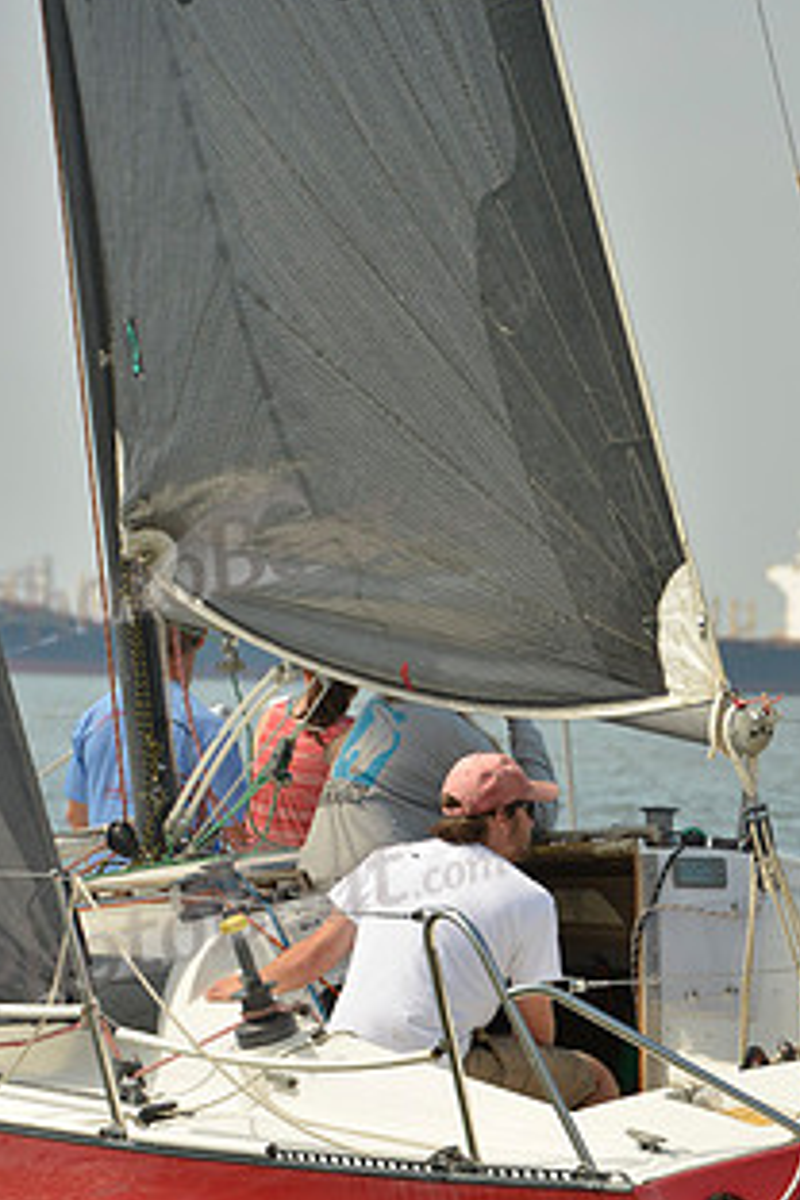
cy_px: 1065
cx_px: 706
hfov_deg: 3.7
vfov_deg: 5.5
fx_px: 12399
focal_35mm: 372
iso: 280
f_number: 10
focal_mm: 200
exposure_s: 1/800
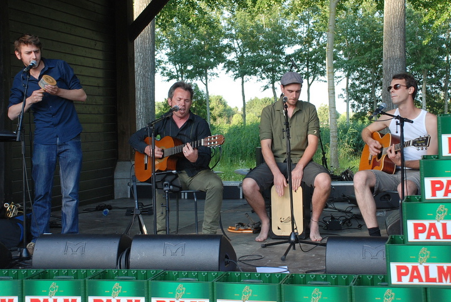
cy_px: 151
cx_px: 226
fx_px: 659
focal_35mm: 52
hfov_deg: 37.8
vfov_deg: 25.8
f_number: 6.3
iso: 320
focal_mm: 35
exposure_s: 1/125
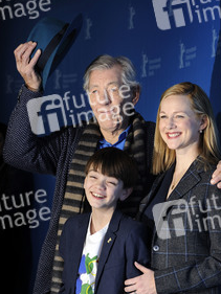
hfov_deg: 11.1
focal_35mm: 134
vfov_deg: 14.7
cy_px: 162
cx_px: 111
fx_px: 1140
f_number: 6.3
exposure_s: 1/200
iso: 200
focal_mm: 98
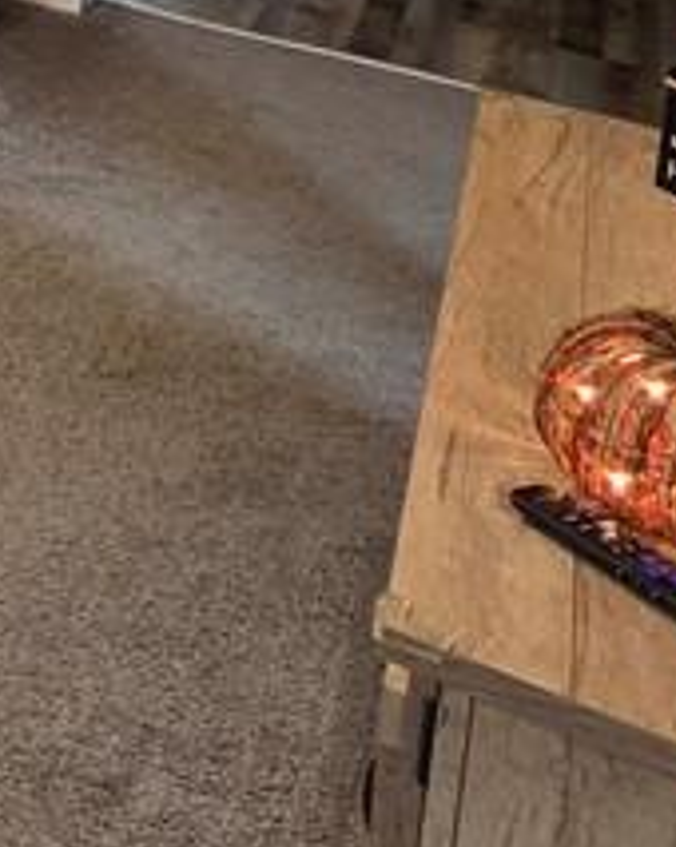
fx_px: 1528
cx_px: -919
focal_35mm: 61
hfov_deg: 15.2
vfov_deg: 24.3
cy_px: -418
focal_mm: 2.2
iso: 250
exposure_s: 1/60
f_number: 2.2
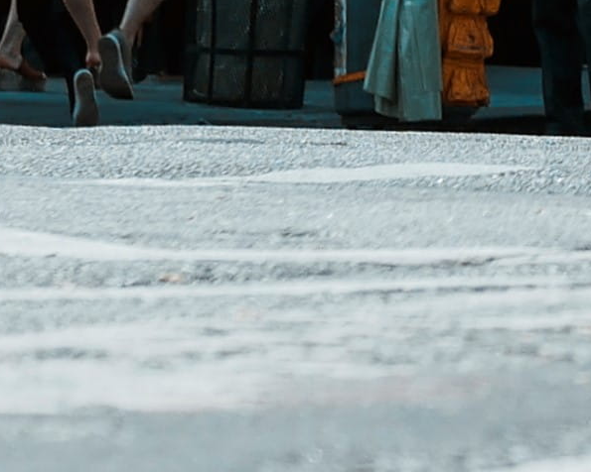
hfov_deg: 6.6
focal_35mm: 283
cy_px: -606
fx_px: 4950
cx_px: 1240
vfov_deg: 5.3
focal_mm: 20
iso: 200
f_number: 2.5
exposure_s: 1/1000
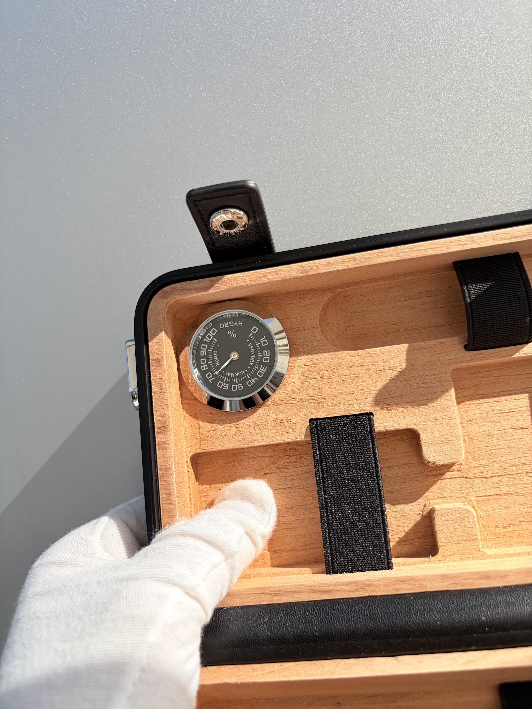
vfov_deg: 67.3
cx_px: 266
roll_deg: +10.1
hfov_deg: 53.1
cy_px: 354
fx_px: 533
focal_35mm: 26
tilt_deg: -1.8
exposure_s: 1/4608
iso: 64
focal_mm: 5.96
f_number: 1.6
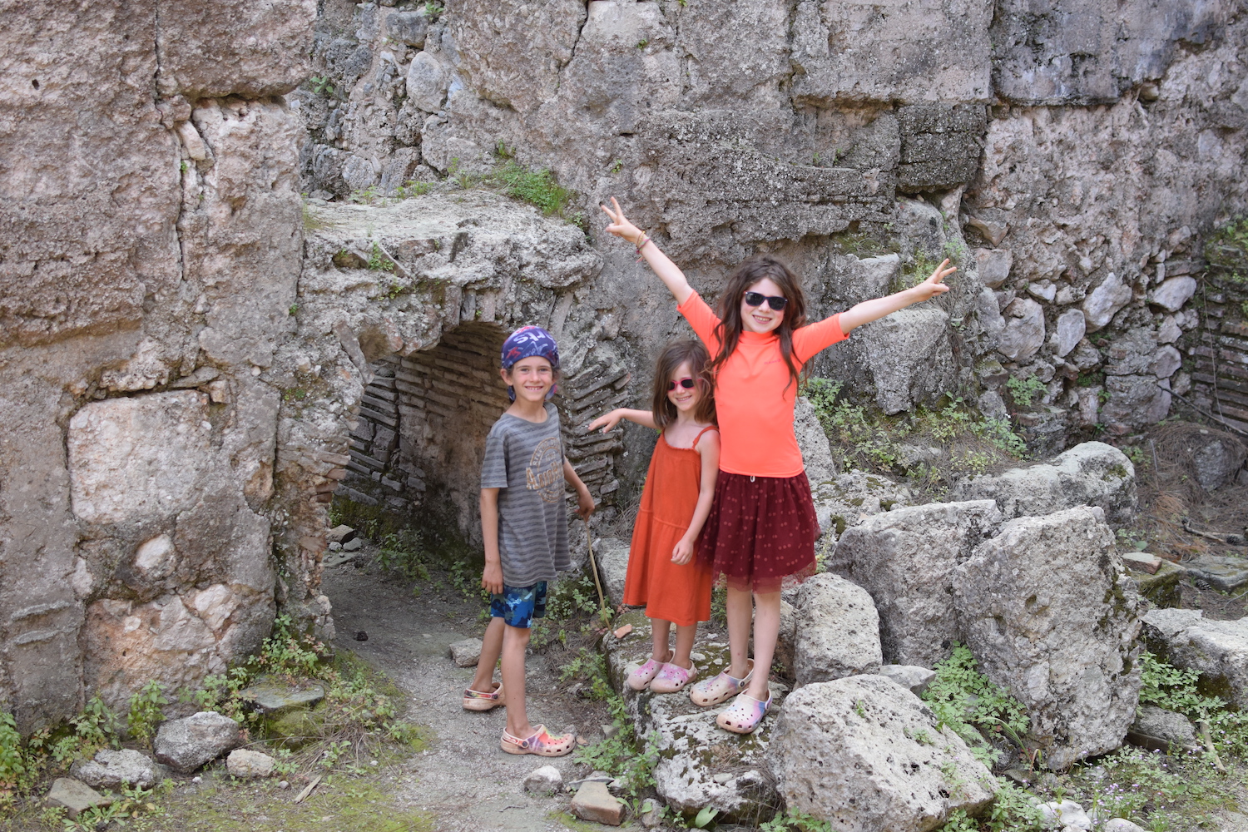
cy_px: 416
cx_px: 624
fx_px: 1820
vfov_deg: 25.8
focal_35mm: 52
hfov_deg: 37.9
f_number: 3.2
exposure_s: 1/500
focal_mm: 35
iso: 400
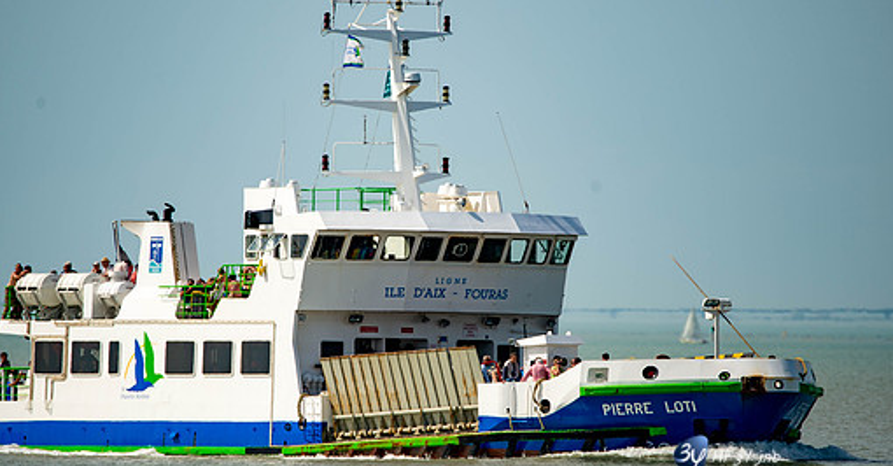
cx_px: 441
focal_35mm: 750
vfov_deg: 1.5
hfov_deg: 2.9
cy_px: 203
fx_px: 17457
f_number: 7.1
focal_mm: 550
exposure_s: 1/640
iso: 100
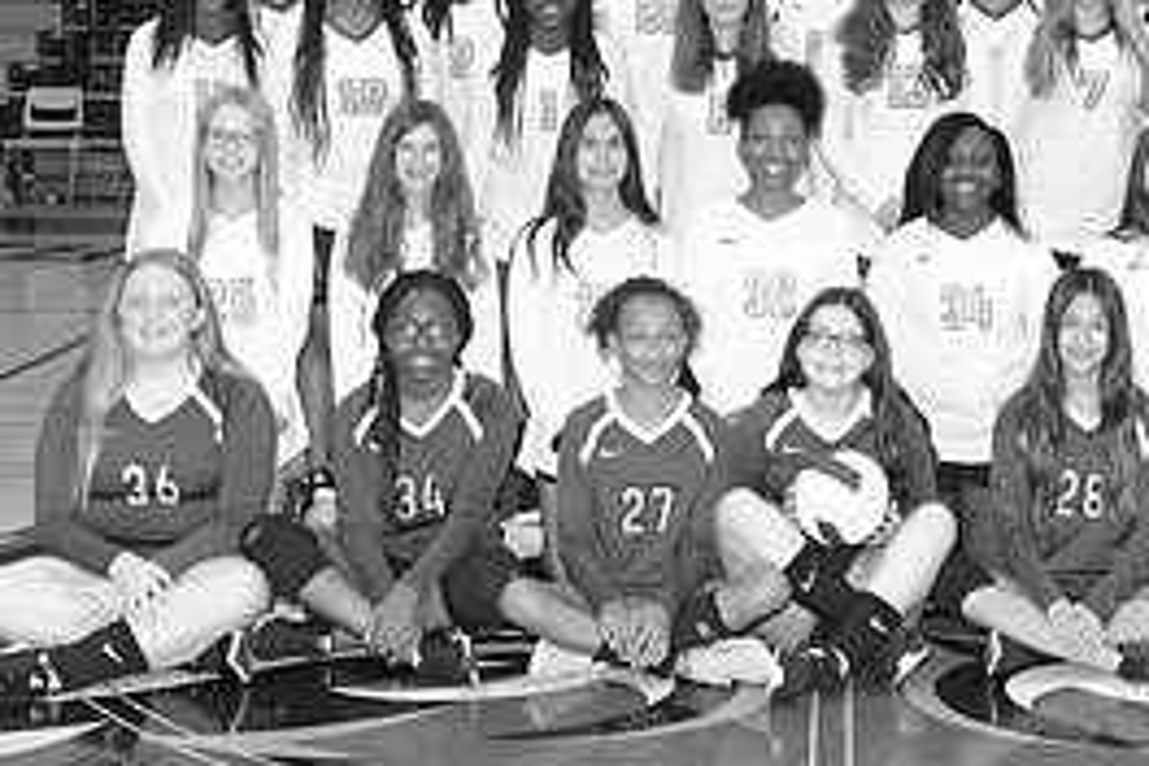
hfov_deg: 26.0
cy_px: 181
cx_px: 844
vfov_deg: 17.6
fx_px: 2457
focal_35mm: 77
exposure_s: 1/60
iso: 1000
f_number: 3.6
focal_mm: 23
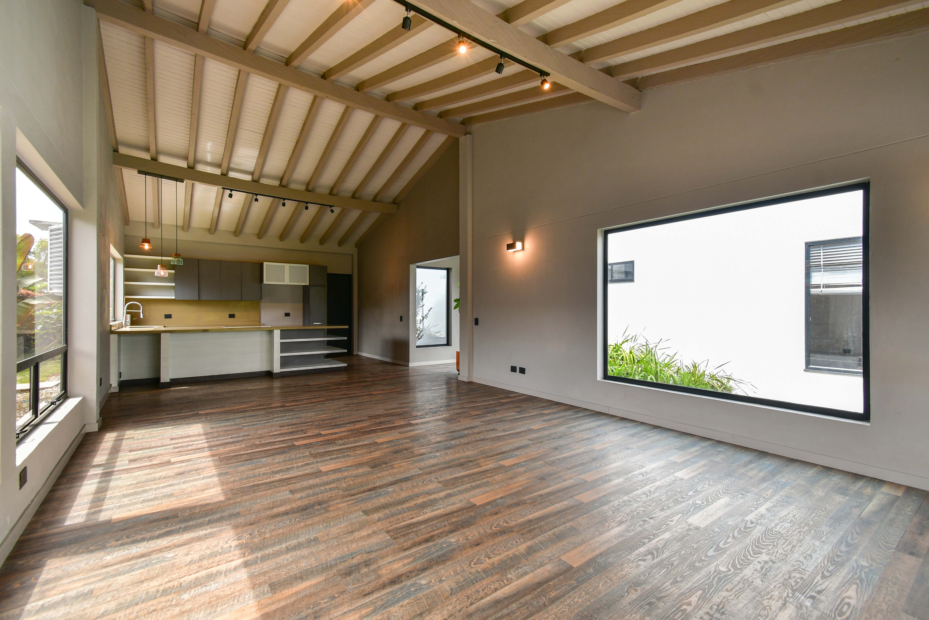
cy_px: 310
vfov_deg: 77.3
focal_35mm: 15
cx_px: 464
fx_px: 387
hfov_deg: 100.4
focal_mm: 10
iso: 125
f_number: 8
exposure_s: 1/25
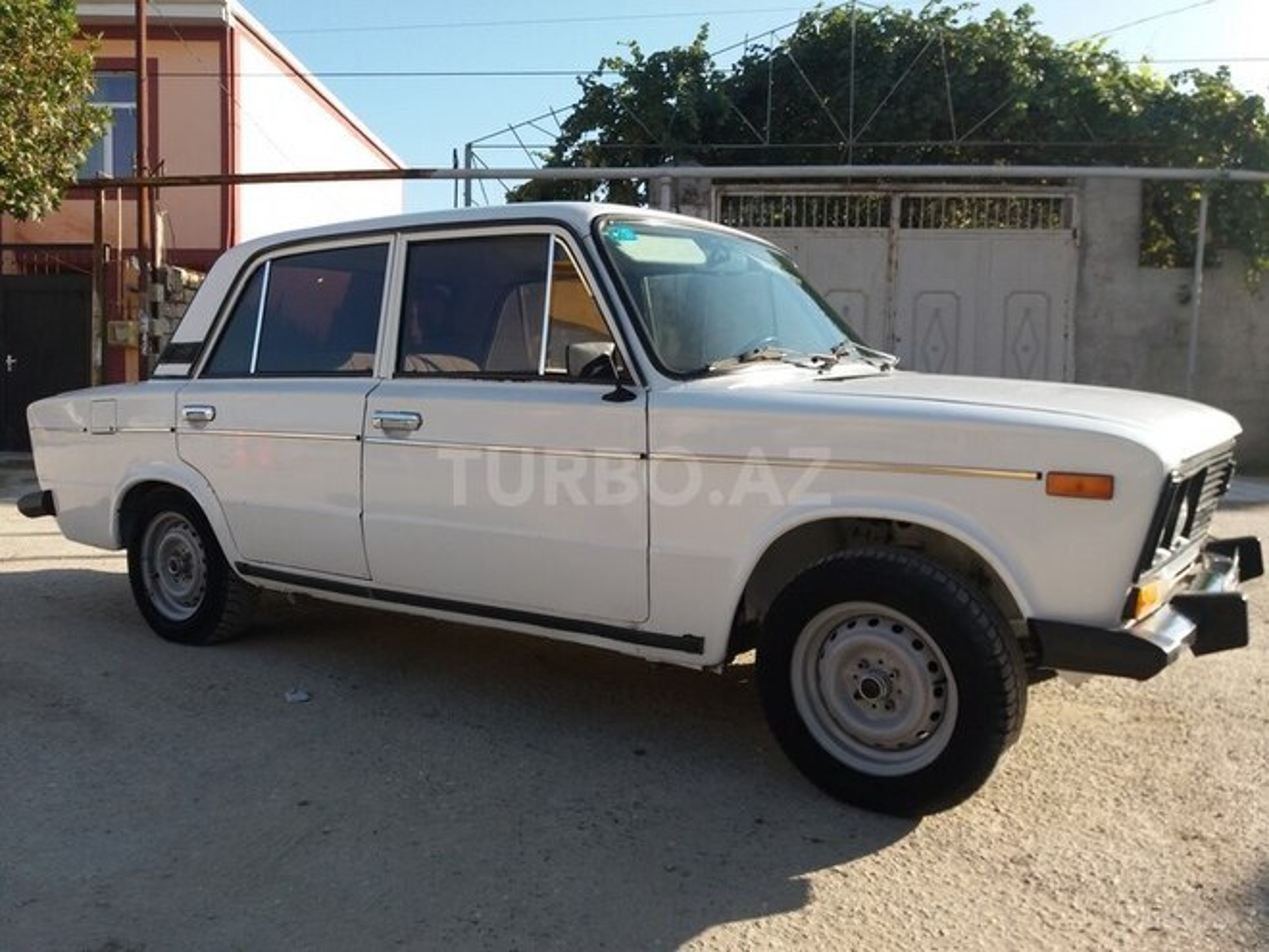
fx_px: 1026
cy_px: 476
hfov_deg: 63.4
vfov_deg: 49.7
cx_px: 634
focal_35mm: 28
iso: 64
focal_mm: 3.7
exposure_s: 1/884
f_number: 1.9
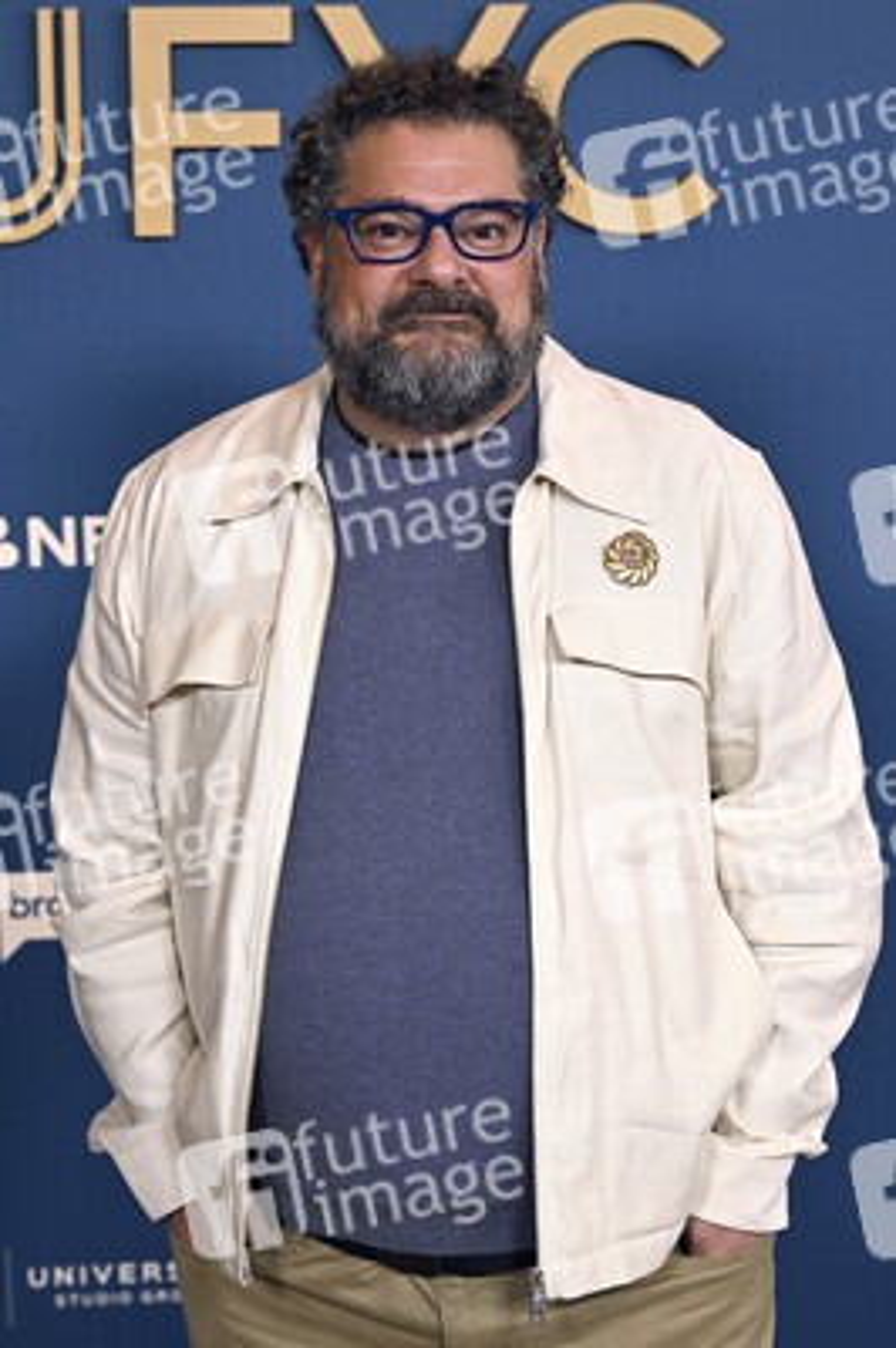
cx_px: 448
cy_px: 674
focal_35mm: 78
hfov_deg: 17.5
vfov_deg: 26.0
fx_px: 2917
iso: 2000
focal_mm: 78
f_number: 5.6
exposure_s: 1/320
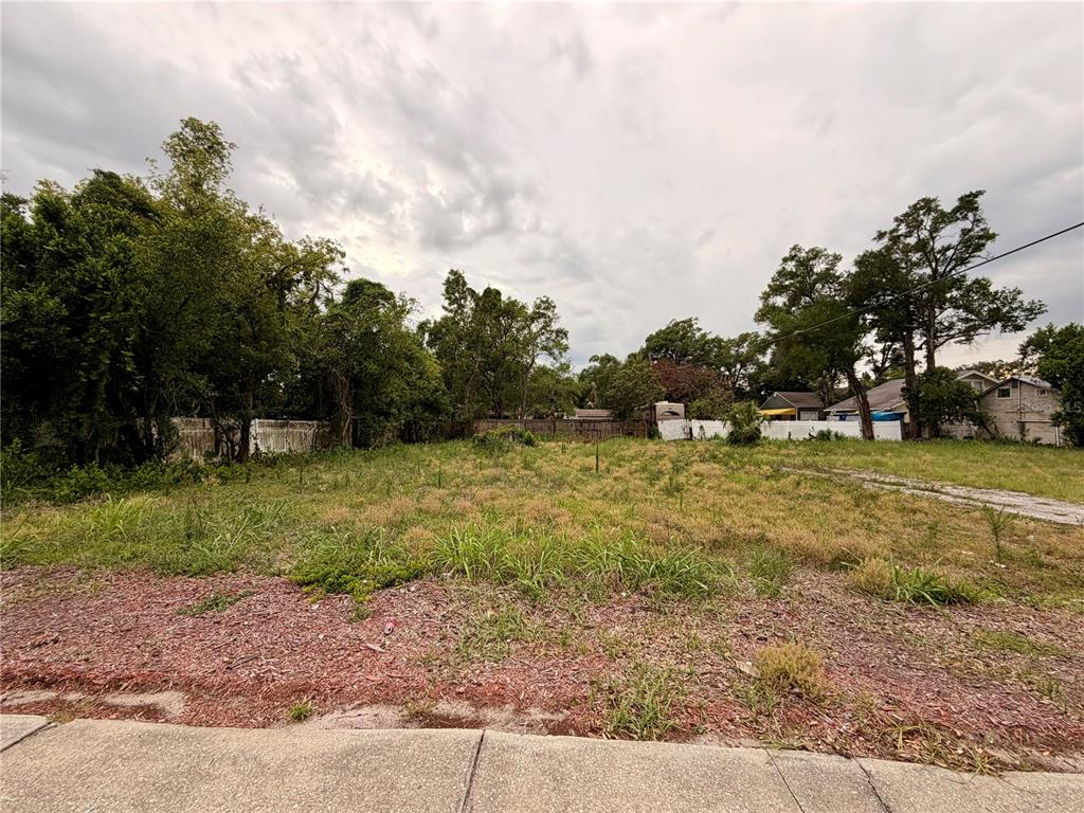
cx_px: 542
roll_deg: -0.7
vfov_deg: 85.7
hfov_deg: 102.1
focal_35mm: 14
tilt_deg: +1.8
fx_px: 438
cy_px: 406
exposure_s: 1/214
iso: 40
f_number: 2.2
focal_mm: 2.22
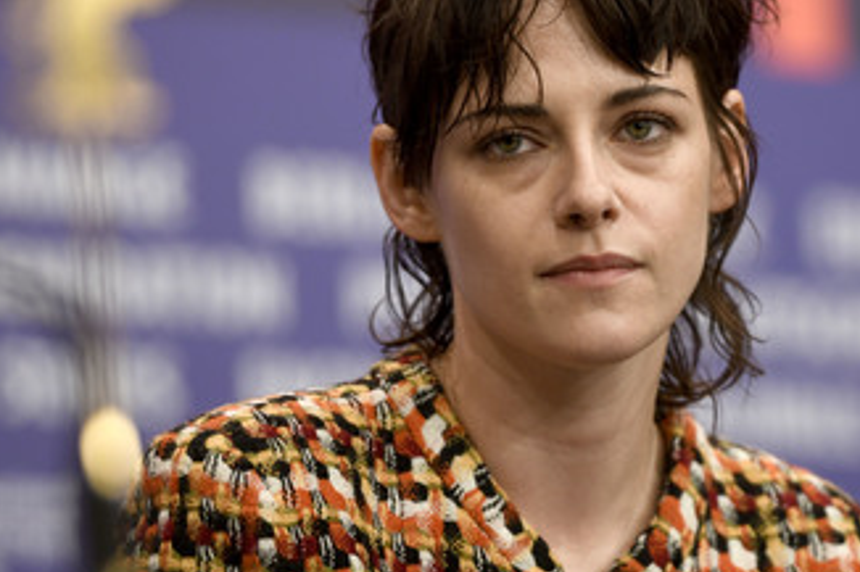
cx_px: 574
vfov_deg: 5.0
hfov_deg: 7.4
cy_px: 245
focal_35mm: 277
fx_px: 6614
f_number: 3.2
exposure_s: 1/400
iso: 1000
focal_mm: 200
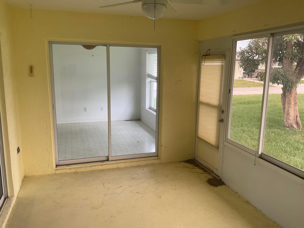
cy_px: 114
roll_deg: -1.4
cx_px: 152
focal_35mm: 29
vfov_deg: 48.2
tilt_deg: -11.5
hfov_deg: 61.7
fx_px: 255
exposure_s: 1/122
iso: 40
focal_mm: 3
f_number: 1.8
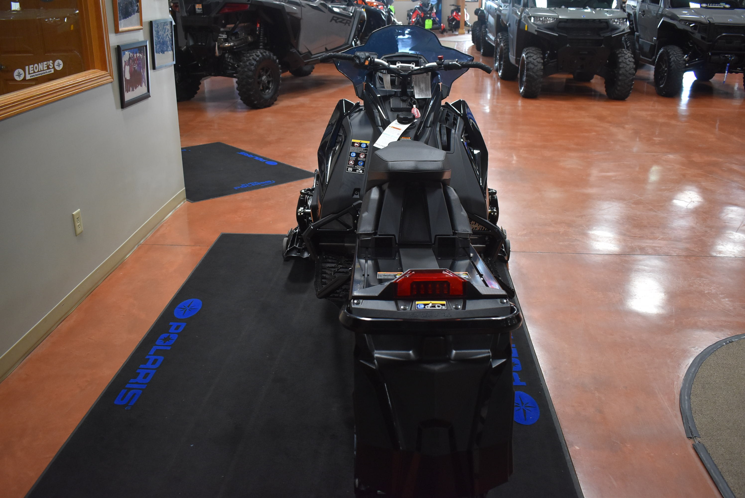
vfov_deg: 40.0
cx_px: 372
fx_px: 683
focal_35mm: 33
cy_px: 249
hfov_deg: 57.2
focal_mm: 22
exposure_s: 1/125
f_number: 3.8
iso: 1400
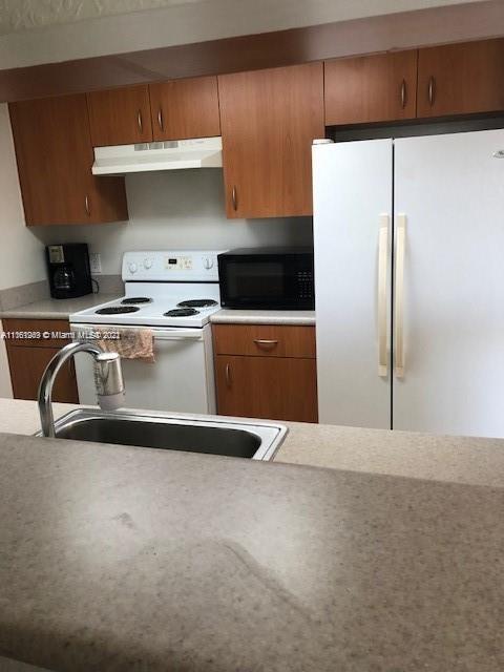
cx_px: 252
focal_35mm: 28
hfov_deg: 49.7
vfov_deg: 63.4
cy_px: 336
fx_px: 544
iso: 32
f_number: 1.8
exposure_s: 1/30
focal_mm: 4
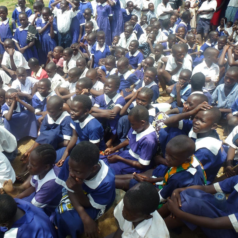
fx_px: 226
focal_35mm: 29
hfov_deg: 55.4
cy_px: 121
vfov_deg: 55.6
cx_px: 101
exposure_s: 1/320
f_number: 4
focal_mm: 4.3
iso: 100
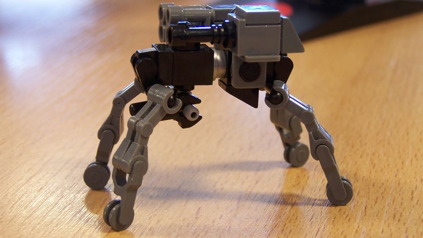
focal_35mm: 87
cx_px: 217
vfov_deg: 13.9
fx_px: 976
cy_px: 103
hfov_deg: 24.5
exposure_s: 1/6
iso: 80
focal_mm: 12.4
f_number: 3.2
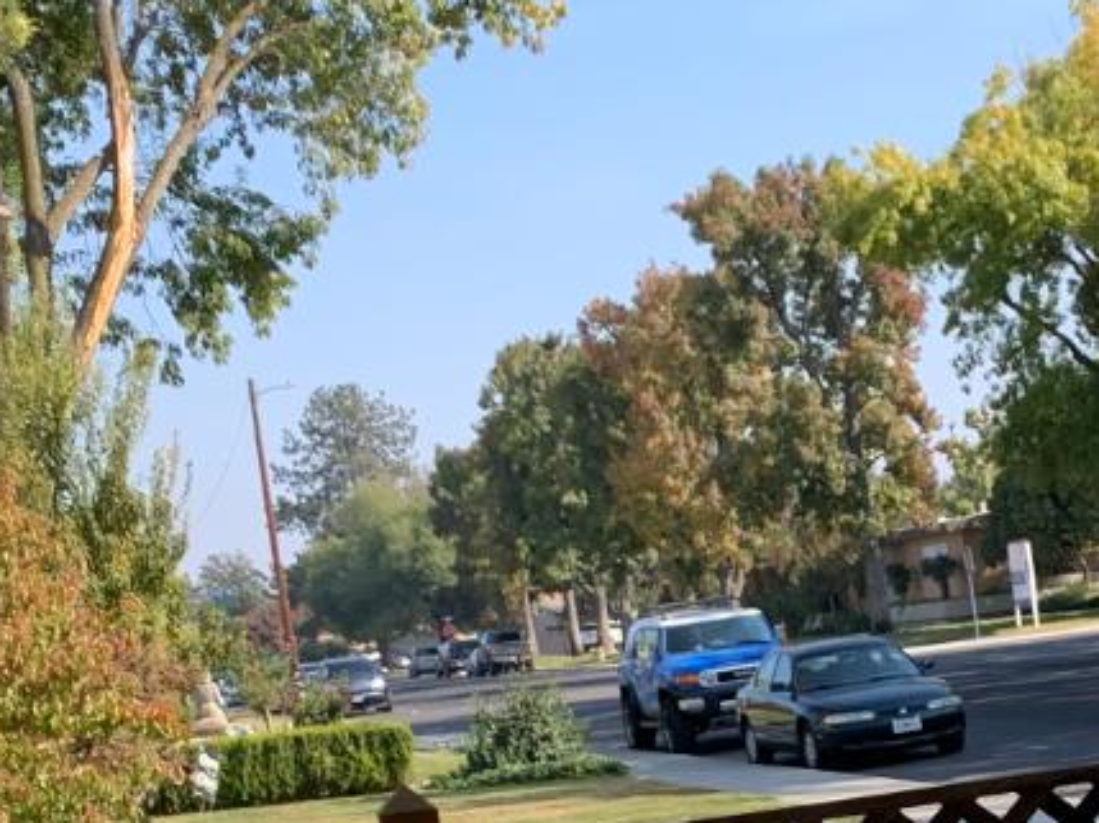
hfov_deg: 20.7
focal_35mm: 91
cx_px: 1145
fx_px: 2887
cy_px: 945
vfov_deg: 15.7
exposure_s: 1/664
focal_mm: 4.25
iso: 25
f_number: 1.8
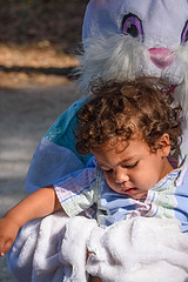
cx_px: 128
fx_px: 1653
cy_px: 189
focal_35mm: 211
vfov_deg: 9.7
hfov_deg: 6.5
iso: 200
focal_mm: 75
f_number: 6.3
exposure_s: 1/640
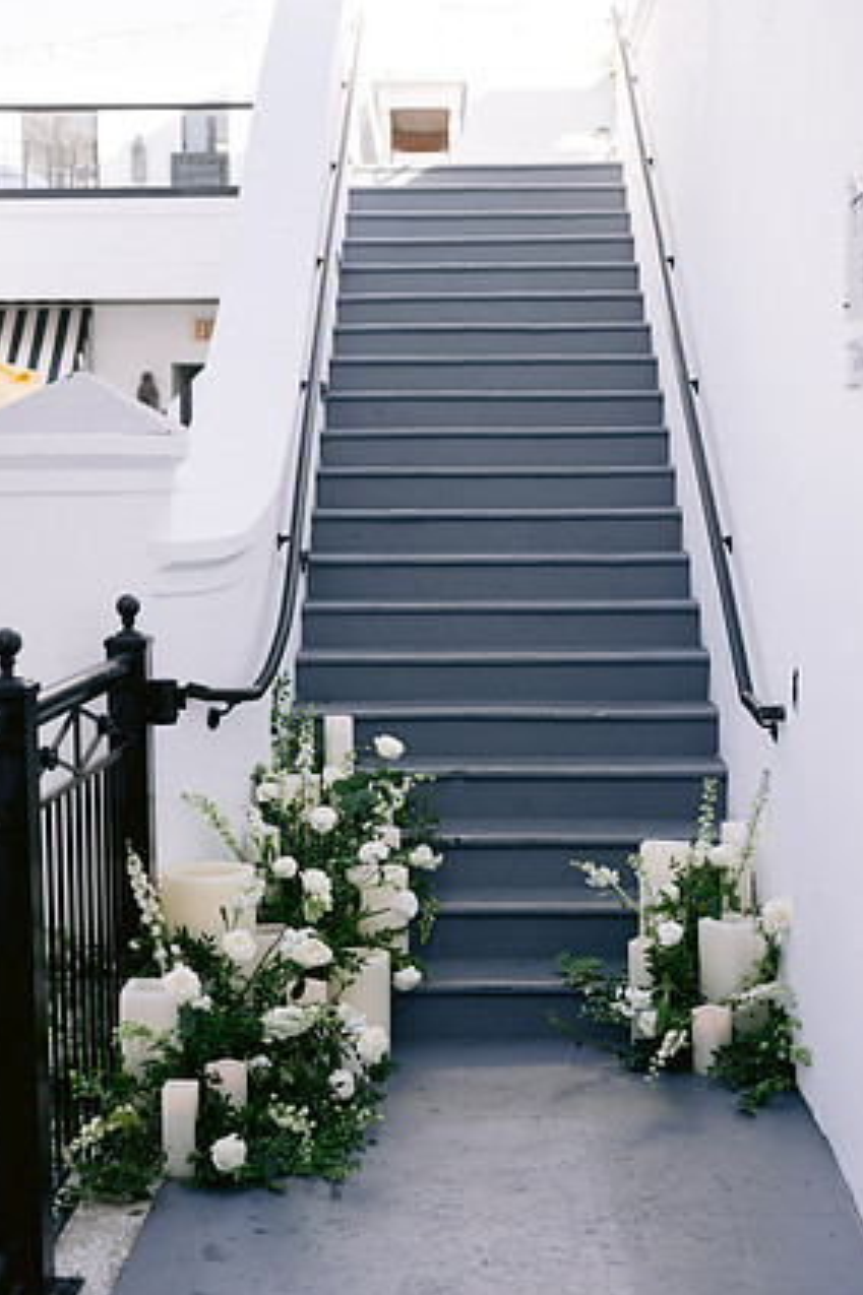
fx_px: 1907
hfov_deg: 25.5
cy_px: 631
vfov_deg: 37.5
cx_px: 433
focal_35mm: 53
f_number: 3.2
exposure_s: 1/320
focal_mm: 50
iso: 160
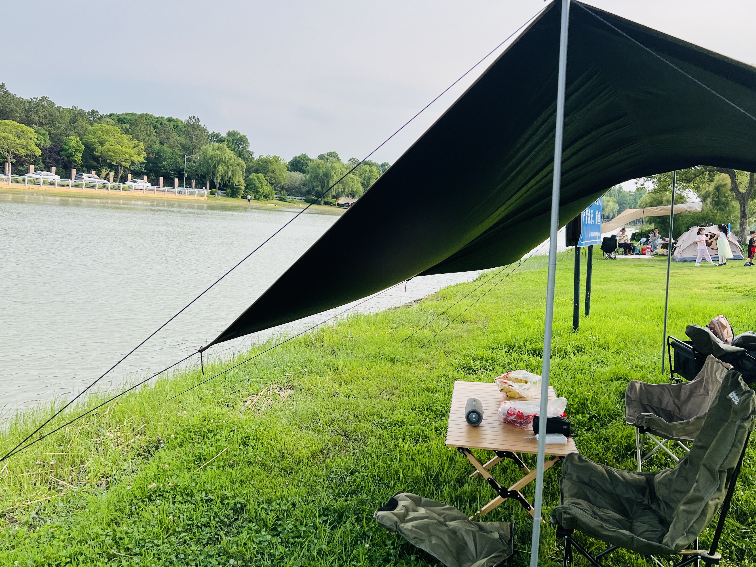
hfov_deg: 58.4
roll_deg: -4.7
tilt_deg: -6.4
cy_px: 271
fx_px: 677
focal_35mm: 31
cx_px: 380
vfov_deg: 45.4
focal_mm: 5.7
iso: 50
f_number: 1.5
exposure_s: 1/2841
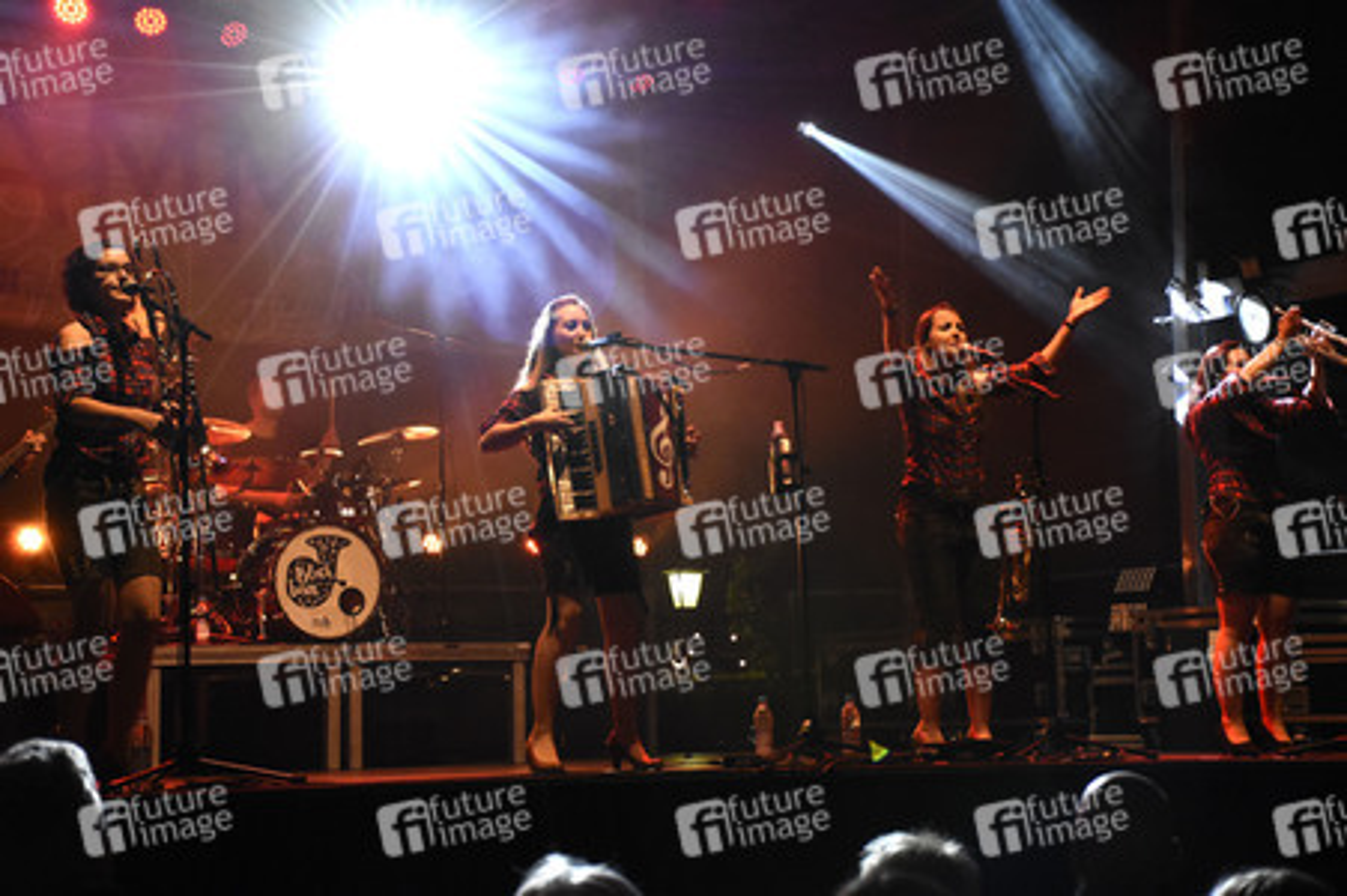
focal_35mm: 72
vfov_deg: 18.9
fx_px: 2692
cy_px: 448
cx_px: 674
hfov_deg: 28.1
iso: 4000
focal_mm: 48
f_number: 4.5
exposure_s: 1/160
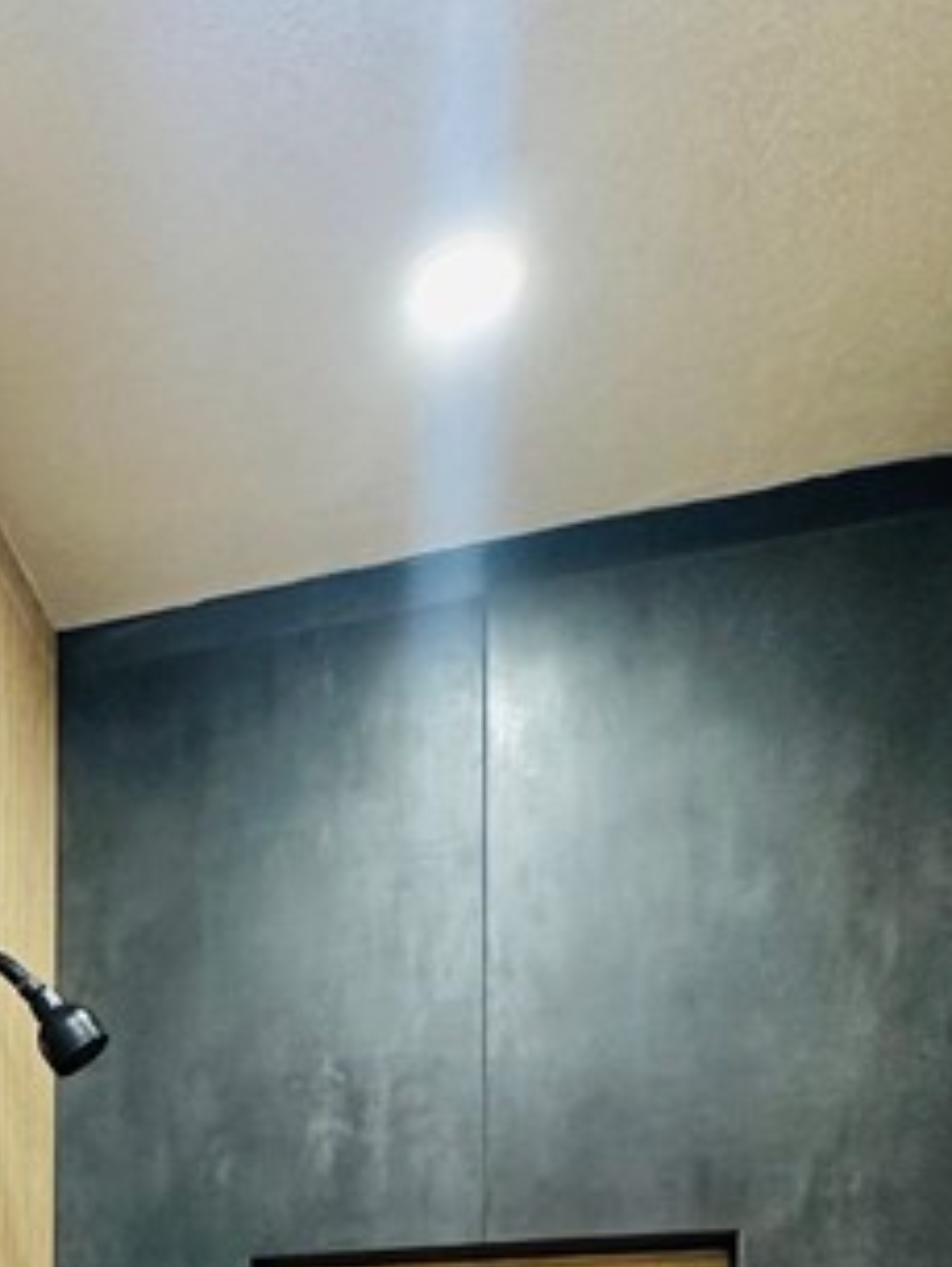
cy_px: 1562
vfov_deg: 32.5
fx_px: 1722
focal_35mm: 47
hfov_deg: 28.4
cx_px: -71
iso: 320
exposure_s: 1/120
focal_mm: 2.22
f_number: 2.2
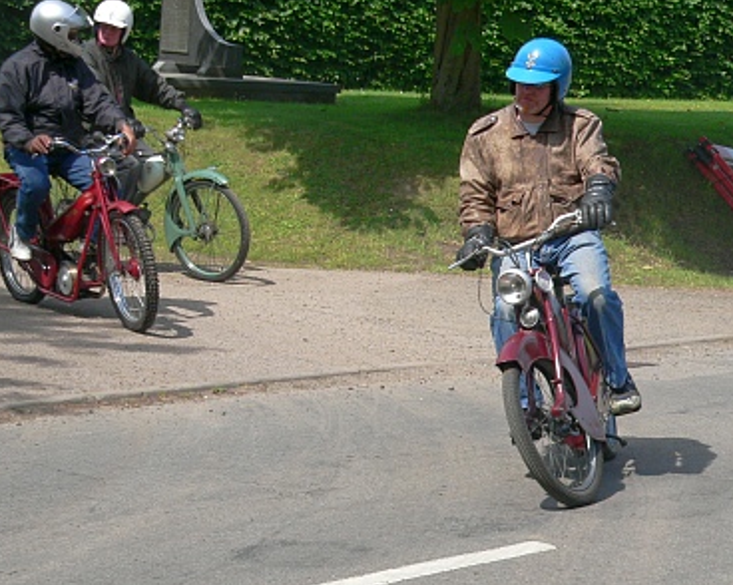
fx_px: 2580
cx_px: 284
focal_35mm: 119
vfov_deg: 12.9
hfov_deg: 16.2
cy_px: 314
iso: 100
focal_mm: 16.1
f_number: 2.8
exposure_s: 1/1000
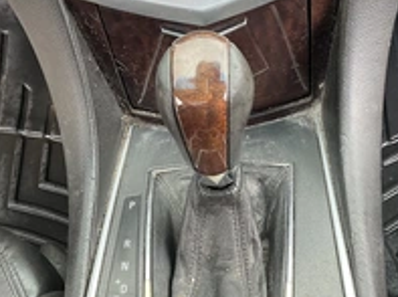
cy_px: 210
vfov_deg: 24.6
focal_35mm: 59
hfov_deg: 32.7
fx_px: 677
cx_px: 218
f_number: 1.8
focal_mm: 3
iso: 64
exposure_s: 1/122
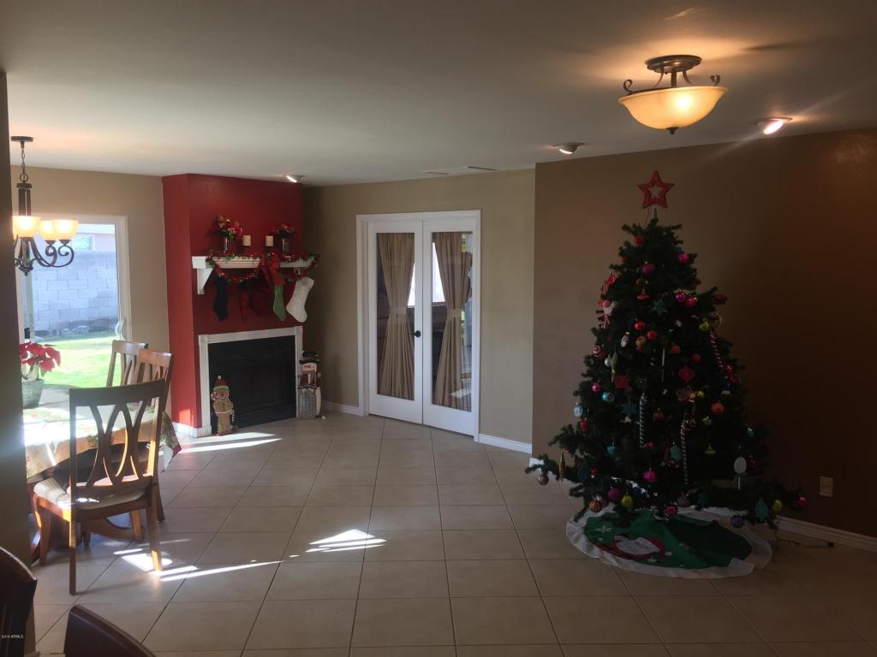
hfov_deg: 61.7
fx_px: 735
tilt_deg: -4.2
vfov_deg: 48.2
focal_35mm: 29
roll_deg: -0.6
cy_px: 328
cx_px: 438
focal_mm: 4.15
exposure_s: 1/60
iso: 32
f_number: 2.2
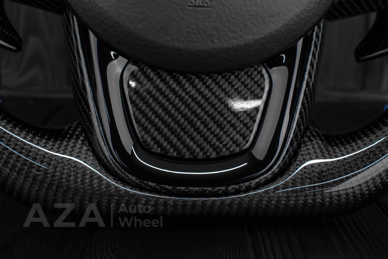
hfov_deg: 37.8
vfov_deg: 25.8
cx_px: 194
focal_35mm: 52
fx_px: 566
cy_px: 130
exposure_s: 1/125
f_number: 6.3
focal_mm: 35
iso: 500
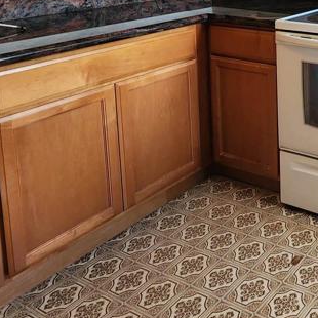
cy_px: -16
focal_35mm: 38
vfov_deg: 37.9
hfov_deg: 34.2
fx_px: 395
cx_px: 392
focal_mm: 2.2
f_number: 2.2
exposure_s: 1/60
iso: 160
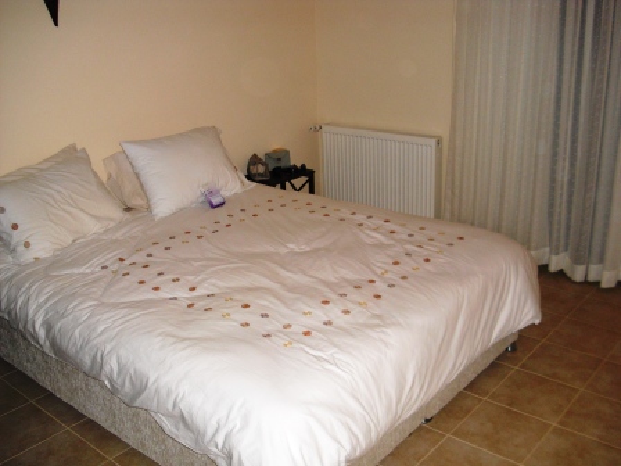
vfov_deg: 37.7
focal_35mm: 38
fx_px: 682
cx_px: 310
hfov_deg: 49.0
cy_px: 233
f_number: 2.8
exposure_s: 1/60
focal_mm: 6.2
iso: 200
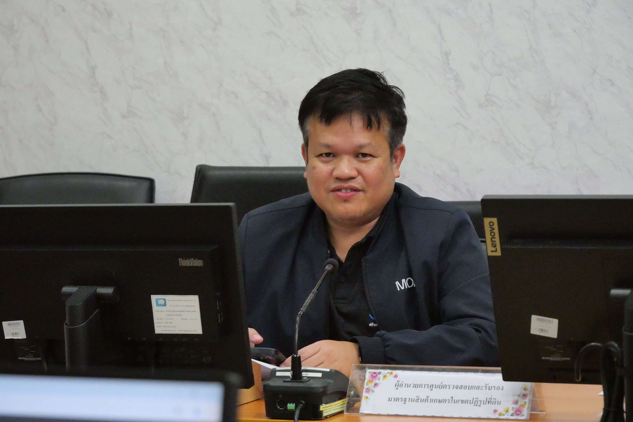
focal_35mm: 125
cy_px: 211
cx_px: 315
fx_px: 2198
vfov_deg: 11.0
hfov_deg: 16.4
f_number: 5.6
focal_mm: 60
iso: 6400
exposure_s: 1/125
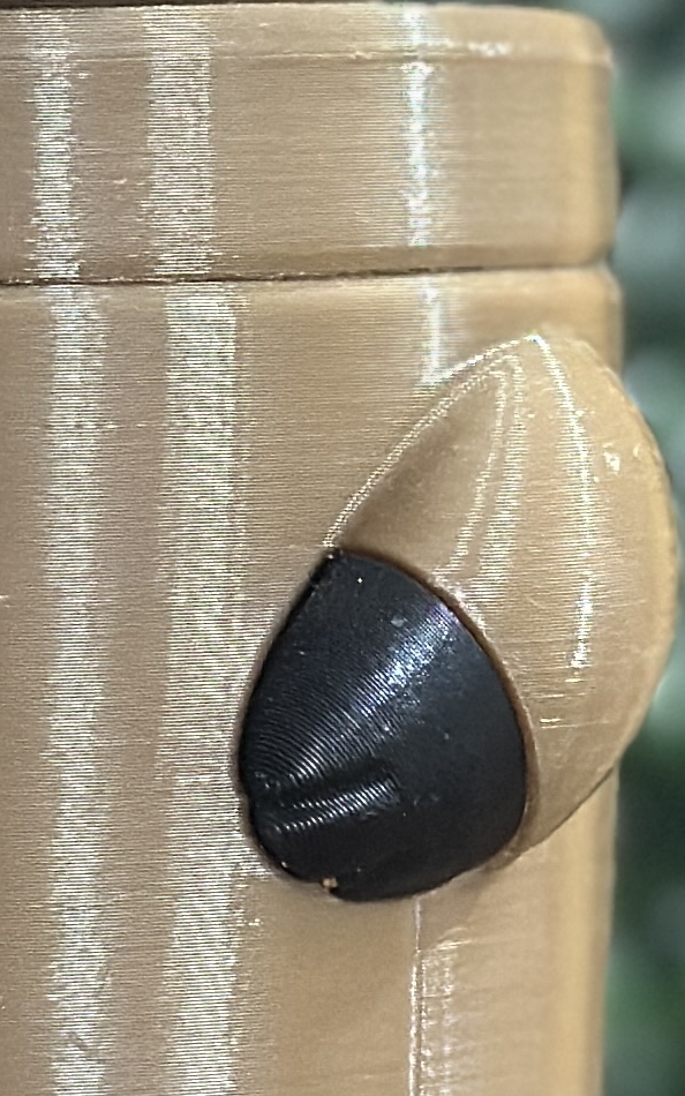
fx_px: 6450
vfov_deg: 9.7
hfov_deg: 6.0
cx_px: -133
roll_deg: +0.3
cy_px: 328
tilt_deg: -0.1
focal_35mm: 216
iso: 640
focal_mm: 6.86
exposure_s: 1/33
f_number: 1.78
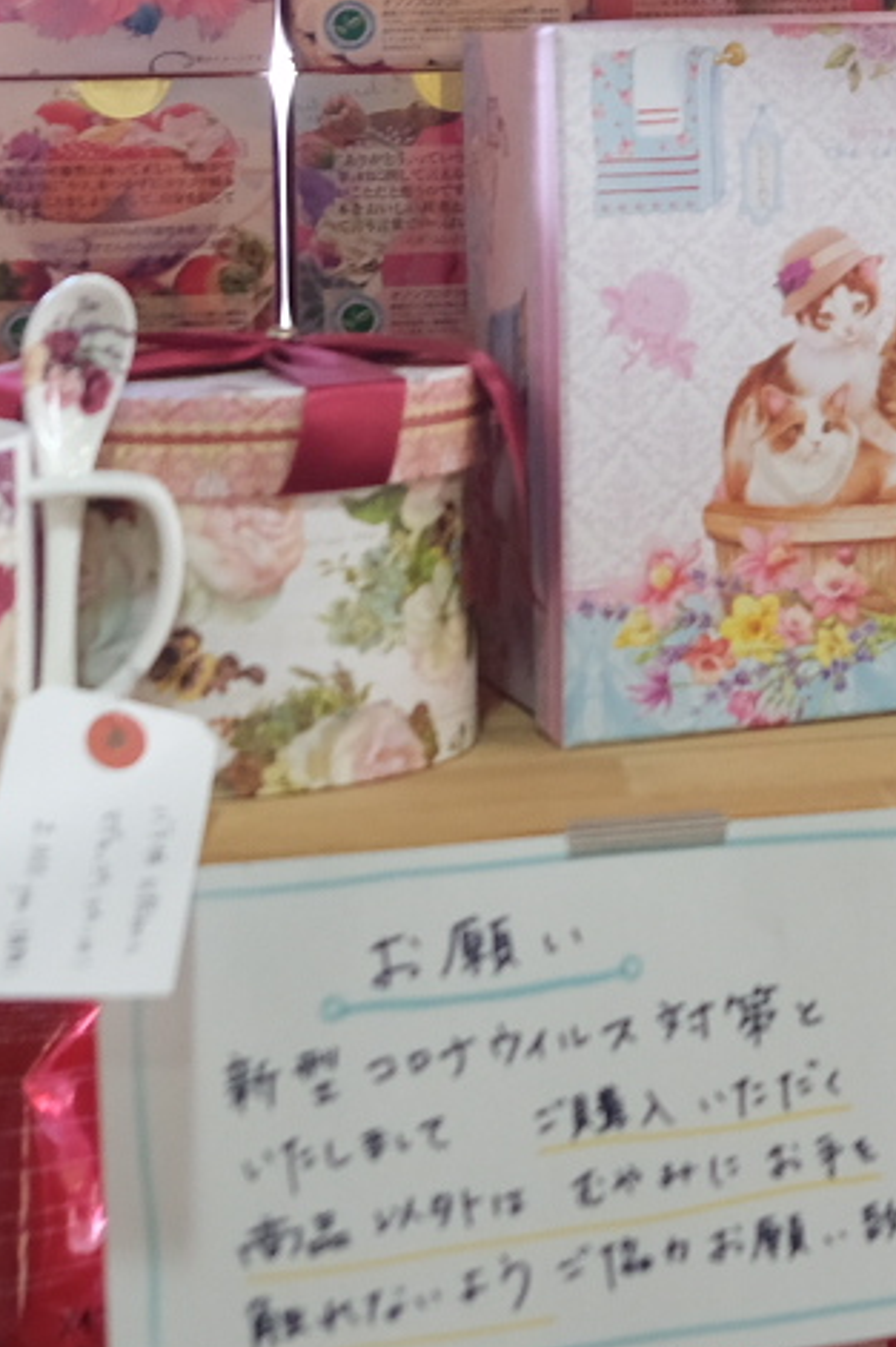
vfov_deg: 19.5
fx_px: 3811
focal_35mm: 102
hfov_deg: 12.3
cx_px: 1597
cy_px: 34
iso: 640
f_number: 3.5
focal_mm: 18
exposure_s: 1/30
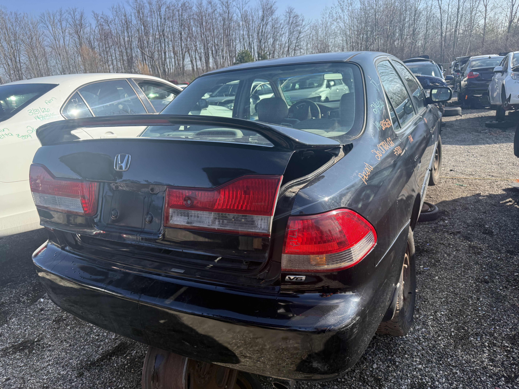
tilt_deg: -15.8
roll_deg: +4.2
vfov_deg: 56.8
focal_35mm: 24
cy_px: 194
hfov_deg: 71.6
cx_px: 260
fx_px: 360
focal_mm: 6.76
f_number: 1.78
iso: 100
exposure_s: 1/2000
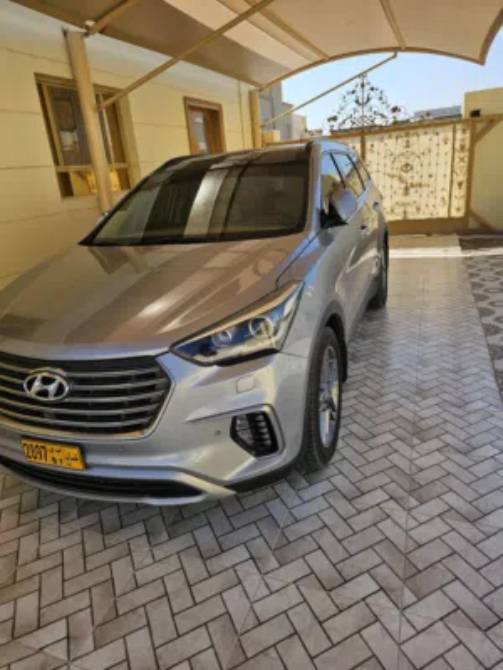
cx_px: 252
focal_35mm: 23
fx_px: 446
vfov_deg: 73.9
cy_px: 335
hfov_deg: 58.9
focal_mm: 6.3
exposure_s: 1/612
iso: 10
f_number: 1.7
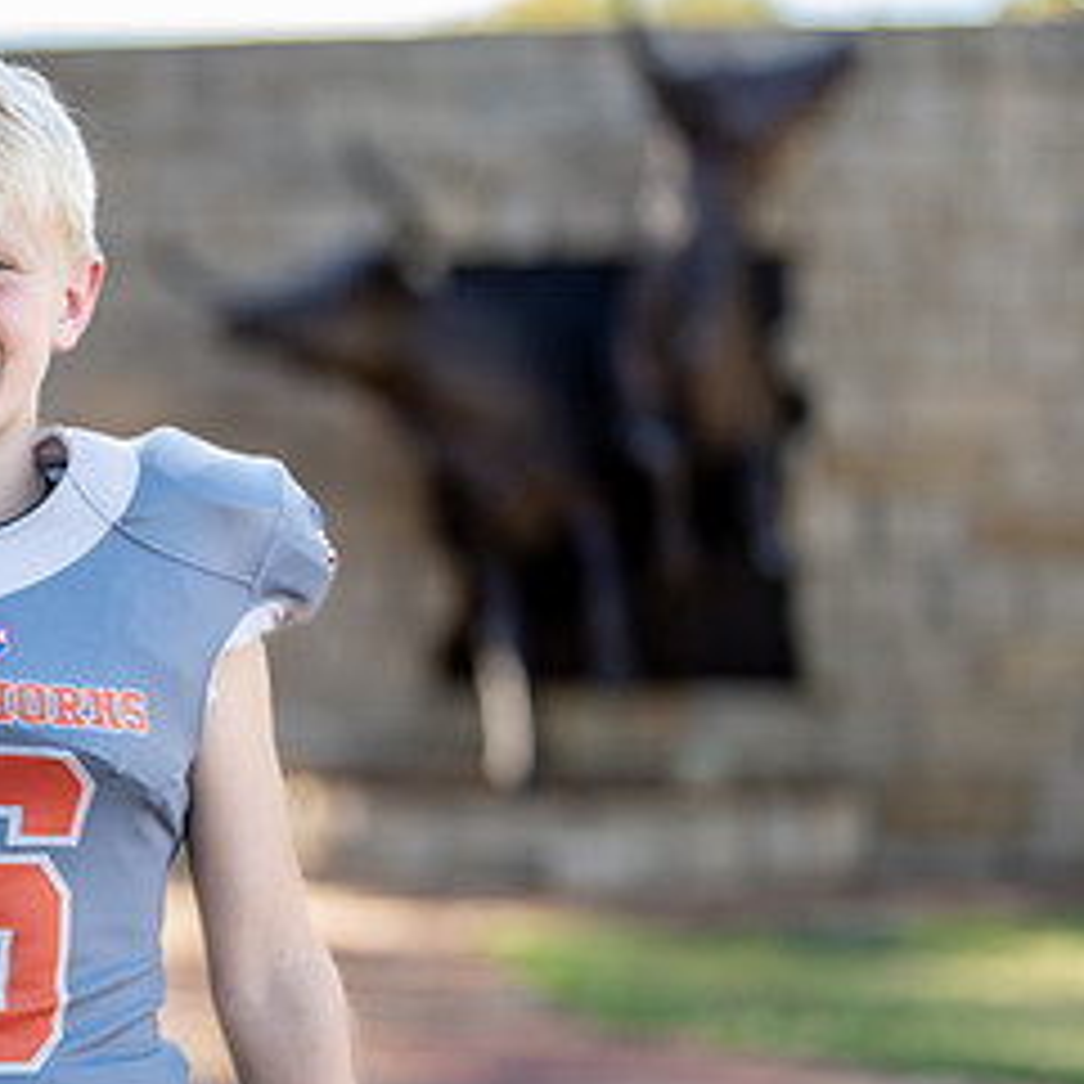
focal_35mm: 122
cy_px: 661
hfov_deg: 14.1
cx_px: -1
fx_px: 4322
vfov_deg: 14.3
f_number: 1.2
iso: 100
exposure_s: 1/1000
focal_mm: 50
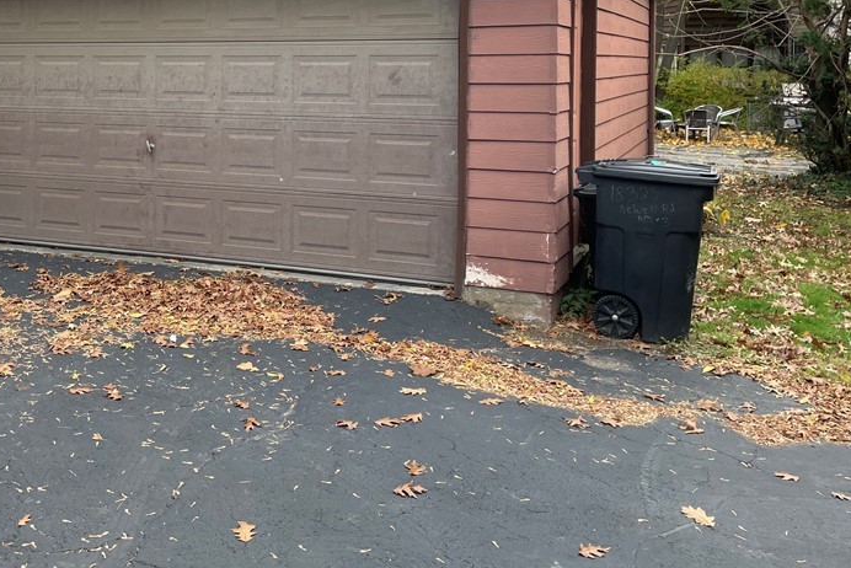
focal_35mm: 40
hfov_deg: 47.7
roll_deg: -0.2
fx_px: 946
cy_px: 116
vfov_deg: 32.5
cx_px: 284
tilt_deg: -2.9
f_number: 1.6
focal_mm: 4.2
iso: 32
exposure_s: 1/333
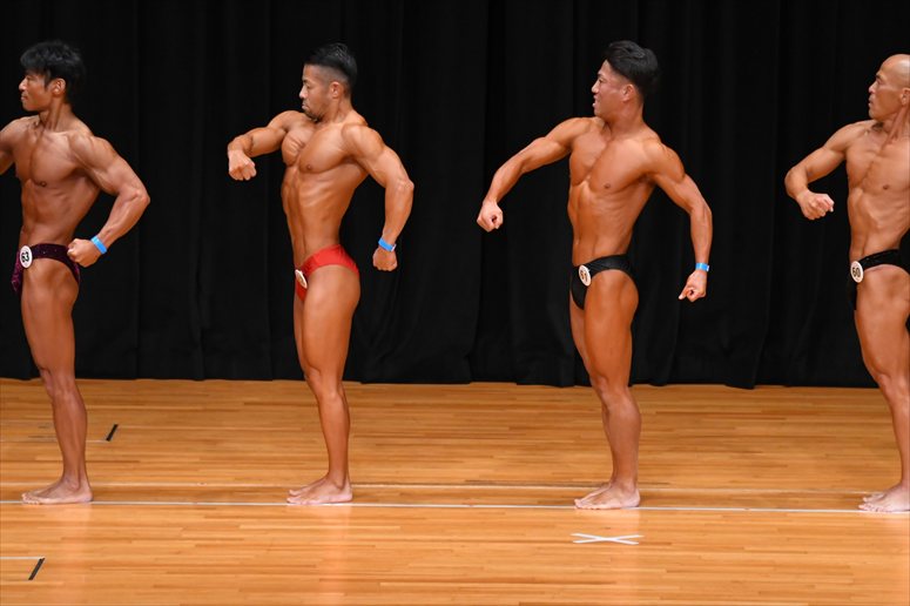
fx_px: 6443
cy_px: 303
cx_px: 455
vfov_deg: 5.4
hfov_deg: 8.1
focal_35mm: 255
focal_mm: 170
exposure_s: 1/400
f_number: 5.6
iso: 3200
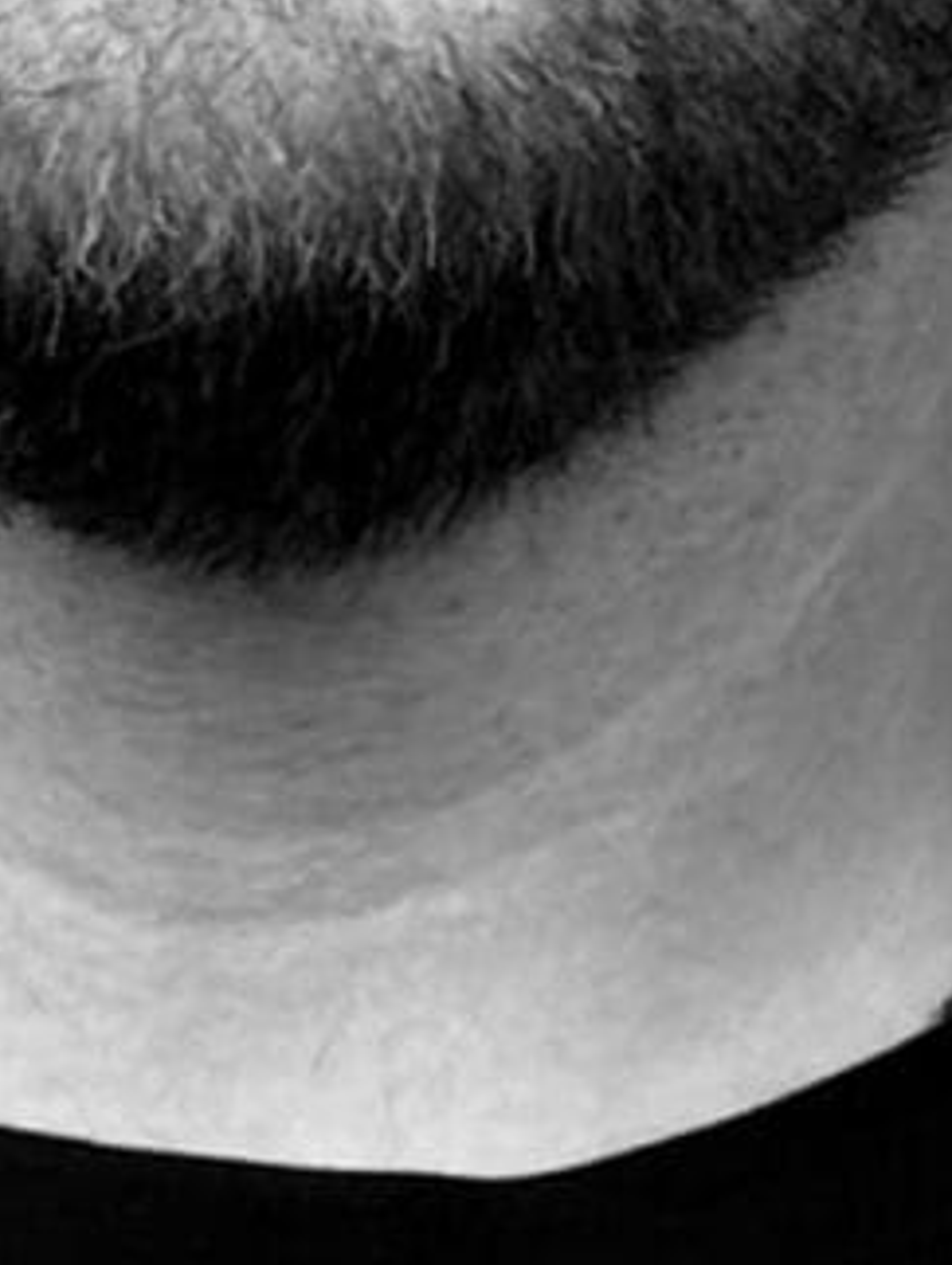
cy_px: 1234
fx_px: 13907
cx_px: 27
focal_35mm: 380
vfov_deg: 5.2
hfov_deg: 3.9
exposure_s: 1/578
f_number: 1.78
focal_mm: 6.76
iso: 64
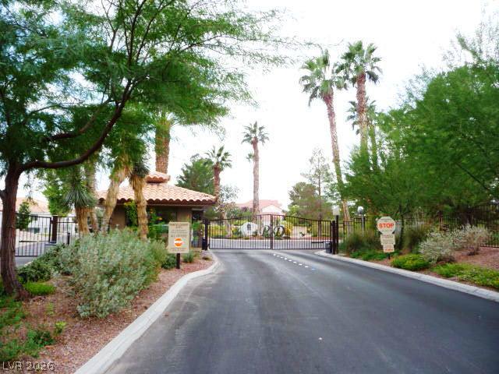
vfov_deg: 49.7
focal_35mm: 28
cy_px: 187
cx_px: 250
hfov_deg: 63.4
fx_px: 404
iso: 100
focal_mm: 4.7
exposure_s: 1/160
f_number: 3.3
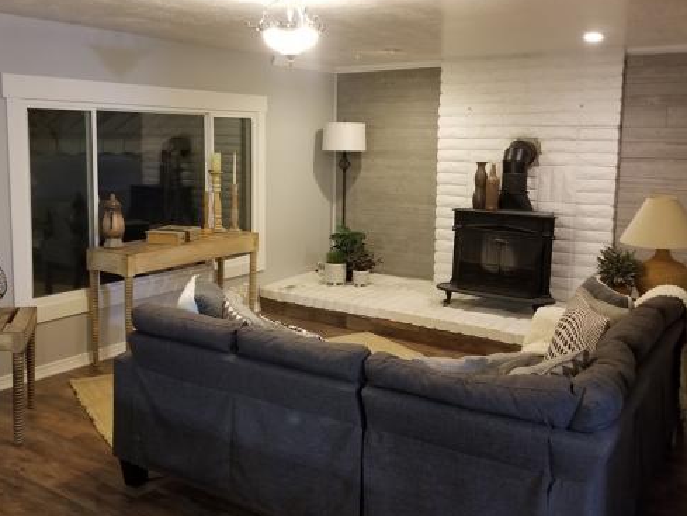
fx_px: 675
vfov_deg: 41.7
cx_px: 306
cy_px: 229
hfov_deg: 53.8
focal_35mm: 34
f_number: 1.7
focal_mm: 4.25
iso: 200
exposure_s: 1/15
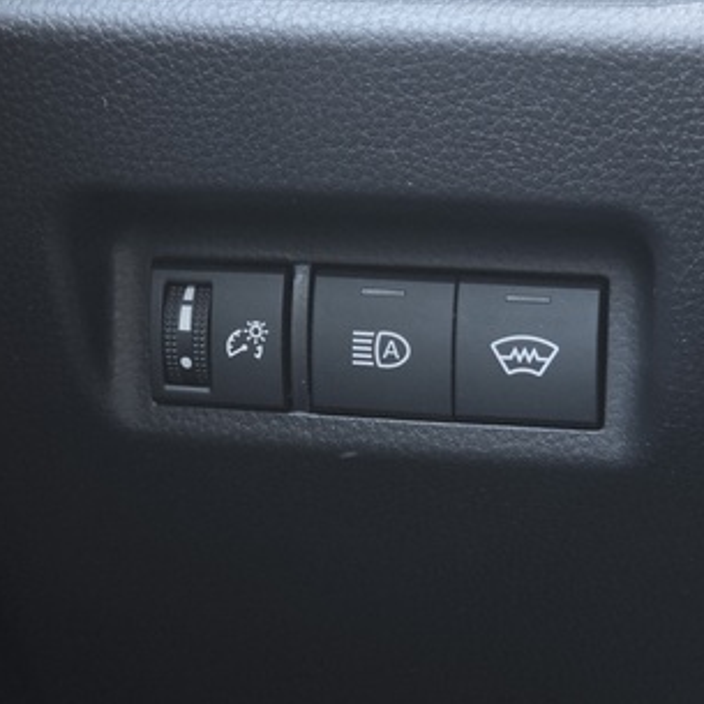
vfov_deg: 20.6
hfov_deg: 20.6
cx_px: 381
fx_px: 1933
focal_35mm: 84
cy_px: 352
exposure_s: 1/30
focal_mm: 7
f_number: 2.4
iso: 1000
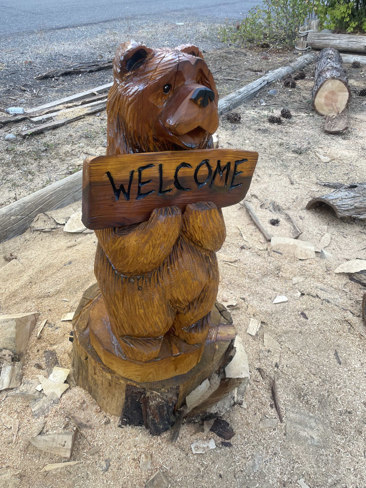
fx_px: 367
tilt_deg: -38.3
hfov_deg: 53.1
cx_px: 183
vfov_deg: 67.3
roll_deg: -2.7
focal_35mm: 26
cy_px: 244
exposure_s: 1/121
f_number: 1.6
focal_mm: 4.2
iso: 40
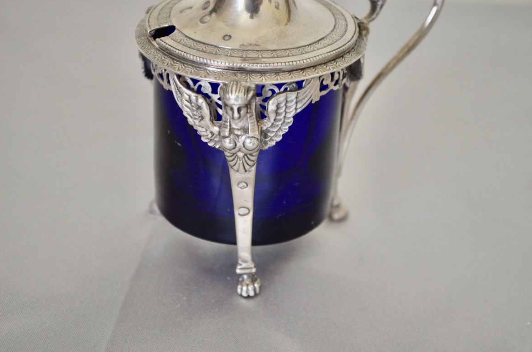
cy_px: 175
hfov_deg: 25.4
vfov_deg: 17.0
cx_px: 271
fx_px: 1180
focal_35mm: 80
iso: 1100
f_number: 5.6
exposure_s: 1/60
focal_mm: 52
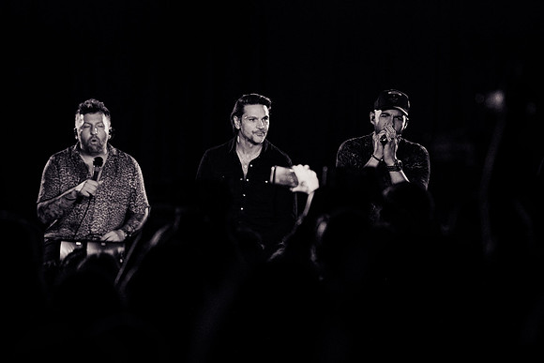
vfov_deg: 6.6
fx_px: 3134
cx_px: 265
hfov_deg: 9.9
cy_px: 154
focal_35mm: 207
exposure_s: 1/500
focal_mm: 180
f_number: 3.5
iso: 1000
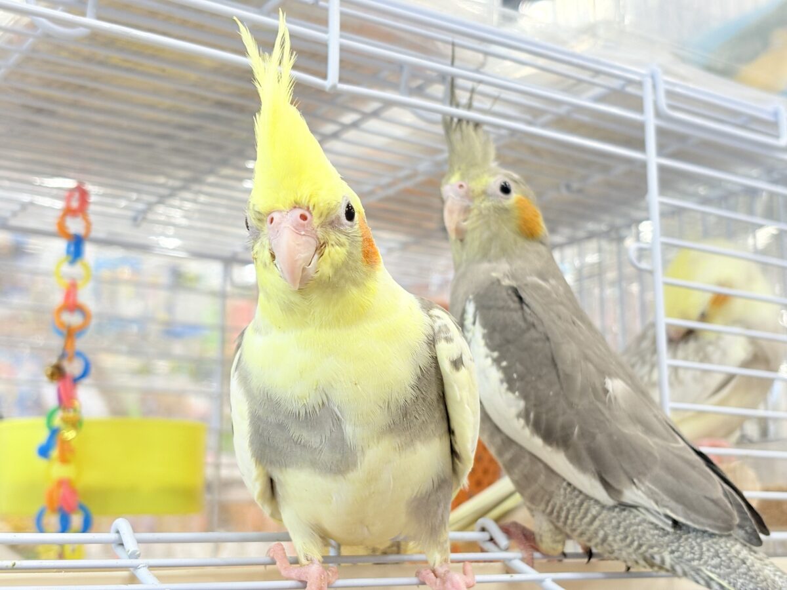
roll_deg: +0.9
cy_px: 295
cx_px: 394
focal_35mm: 52
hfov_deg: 36.8
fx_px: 1182
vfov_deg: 28.0
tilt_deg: +11.2
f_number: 1.6
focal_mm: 5.96
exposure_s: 1/50
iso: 50
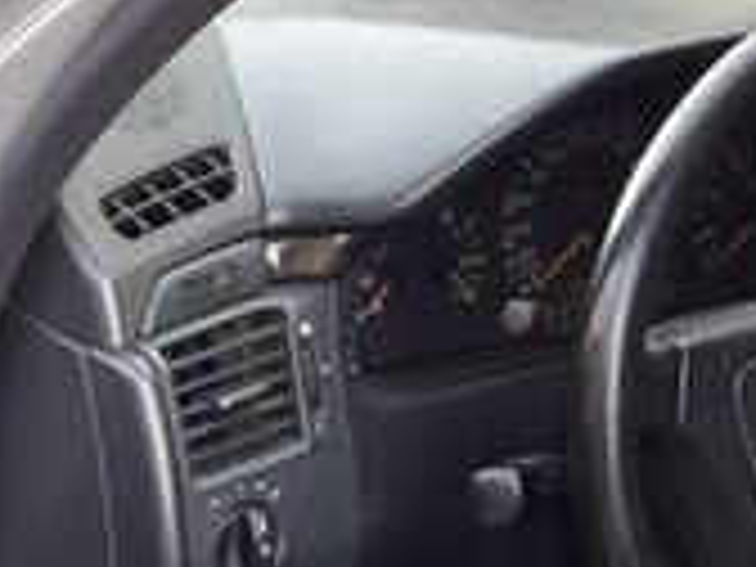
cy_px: 889
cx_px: -144
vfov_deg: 12.7
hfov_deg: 17.1
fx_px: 2402
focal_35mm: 110
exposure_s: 1/33
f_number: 1.9
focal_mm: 3.7
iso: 64
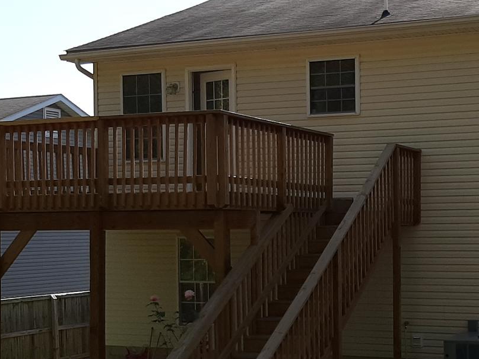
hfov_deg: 28.4
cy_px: 244
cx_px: 422
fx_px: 913
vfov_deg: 22.1
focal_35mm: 66
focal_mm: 3.93
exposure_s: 1/1698
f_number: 1.7
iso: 40
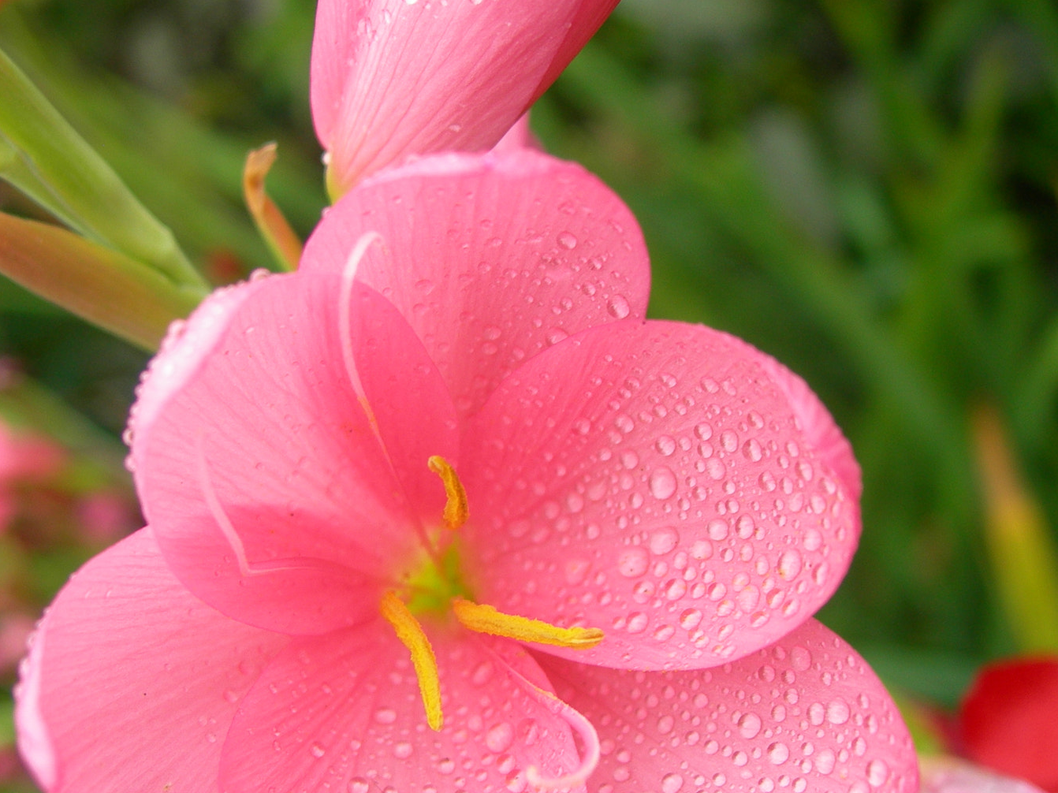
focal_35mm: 58
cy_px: 579
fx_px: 1772
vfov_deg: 25.0
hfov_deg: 33.2
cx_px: 464
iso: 50
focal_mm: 7.8
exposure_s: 1/93
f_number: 2.8
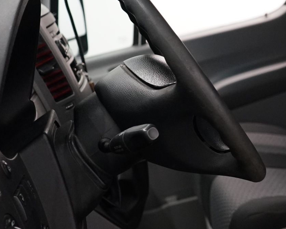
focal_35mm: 81
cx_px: 317
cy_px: 92
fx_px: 686
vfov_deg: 18.9
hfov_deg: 22.2
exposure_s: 1/160
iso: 2500
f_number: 3.5
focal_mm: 29
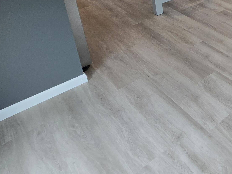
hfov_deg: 38.0
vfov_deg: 34.3
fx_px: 235
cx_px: 283
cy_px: -25
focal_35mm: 35
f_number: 2.2
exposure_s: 1/60
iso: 50
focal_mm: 2.2
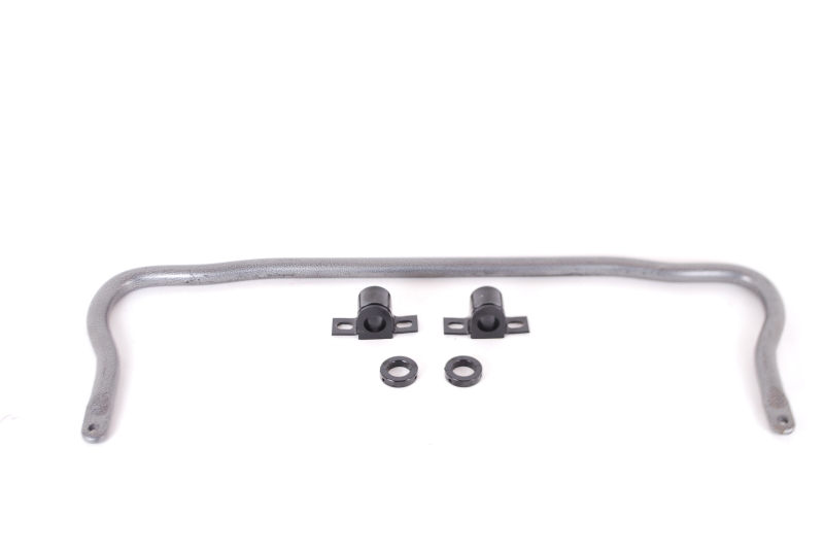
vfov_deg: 31.0
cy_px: 276
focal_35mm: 44
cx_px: 412
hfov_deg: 44.9
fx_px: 998
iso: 200
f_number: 4.8
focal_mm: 29
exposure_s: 1/60
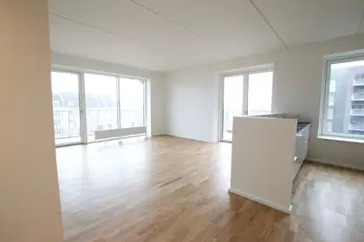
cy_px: 121
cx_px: 182
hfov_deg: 100.4
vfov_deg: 77.3
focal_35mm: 15
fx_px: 152
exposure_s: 1/60
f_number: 8
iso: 800
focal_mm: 10
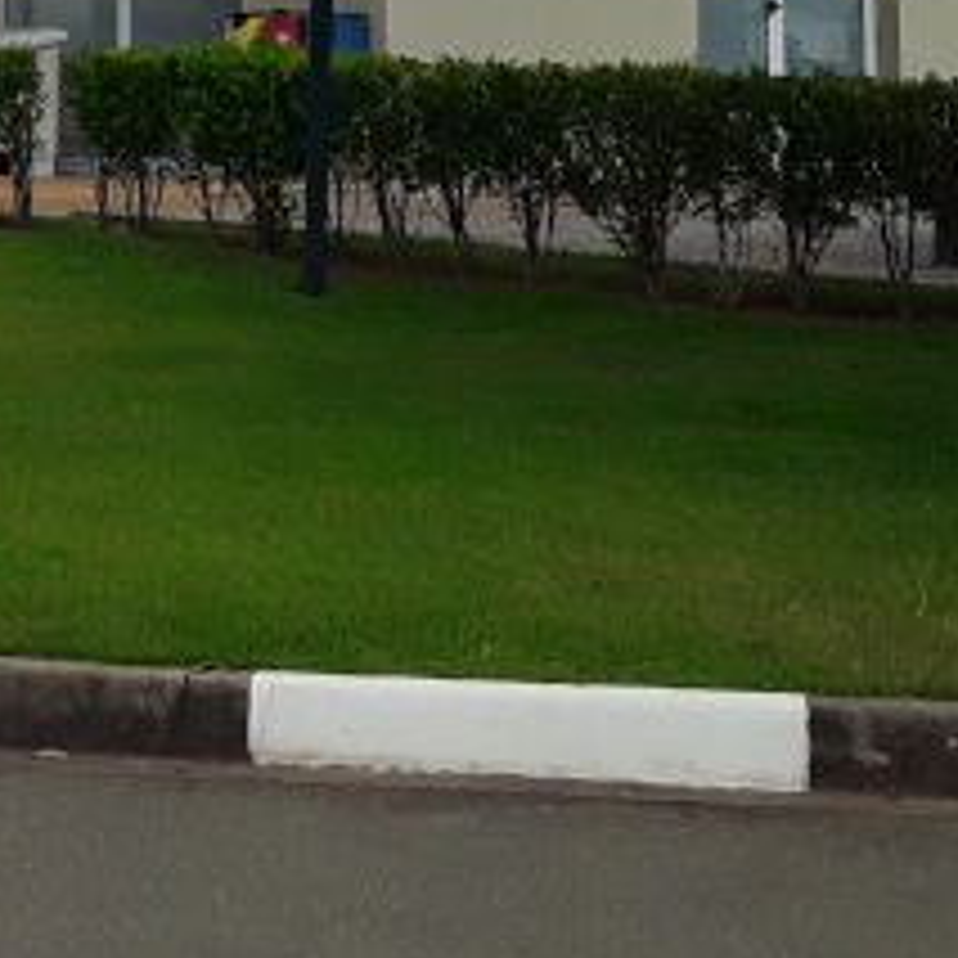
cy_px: -277
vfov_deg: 14.4
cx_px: -103
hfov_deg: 14.7
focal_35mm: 116
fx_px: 3632
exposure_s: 1/1368
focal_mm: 3.3
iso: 40
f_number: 2.2
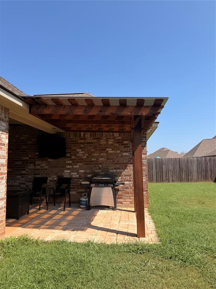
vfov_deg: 71.6
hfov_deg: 56.8
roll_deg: +0.2
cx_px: 108
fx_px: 200
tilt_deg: +5.3
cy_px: 144
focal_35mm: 24
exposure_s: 1/3759
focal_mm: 6.76
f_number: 1.78
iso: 80
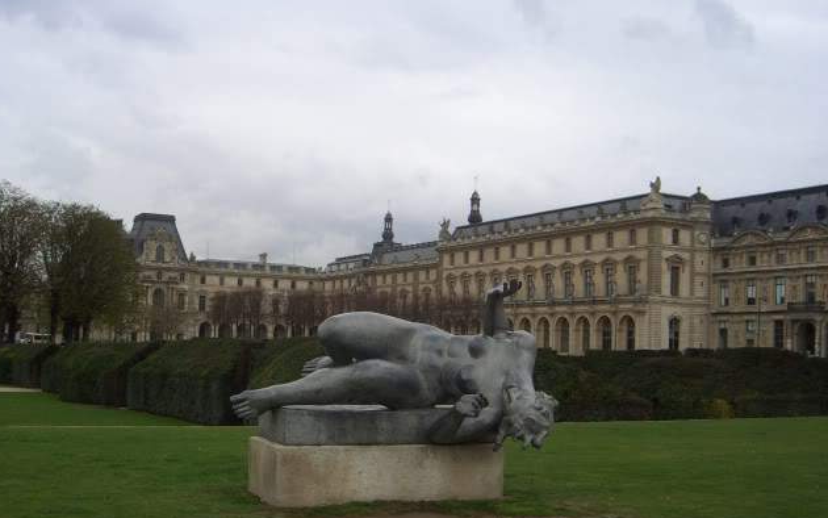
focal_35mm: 42
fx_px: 948
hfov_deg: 47.2
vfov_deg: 30.5
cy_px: 305
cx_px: 409
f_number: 4.8
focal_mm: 8
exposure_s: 1/250
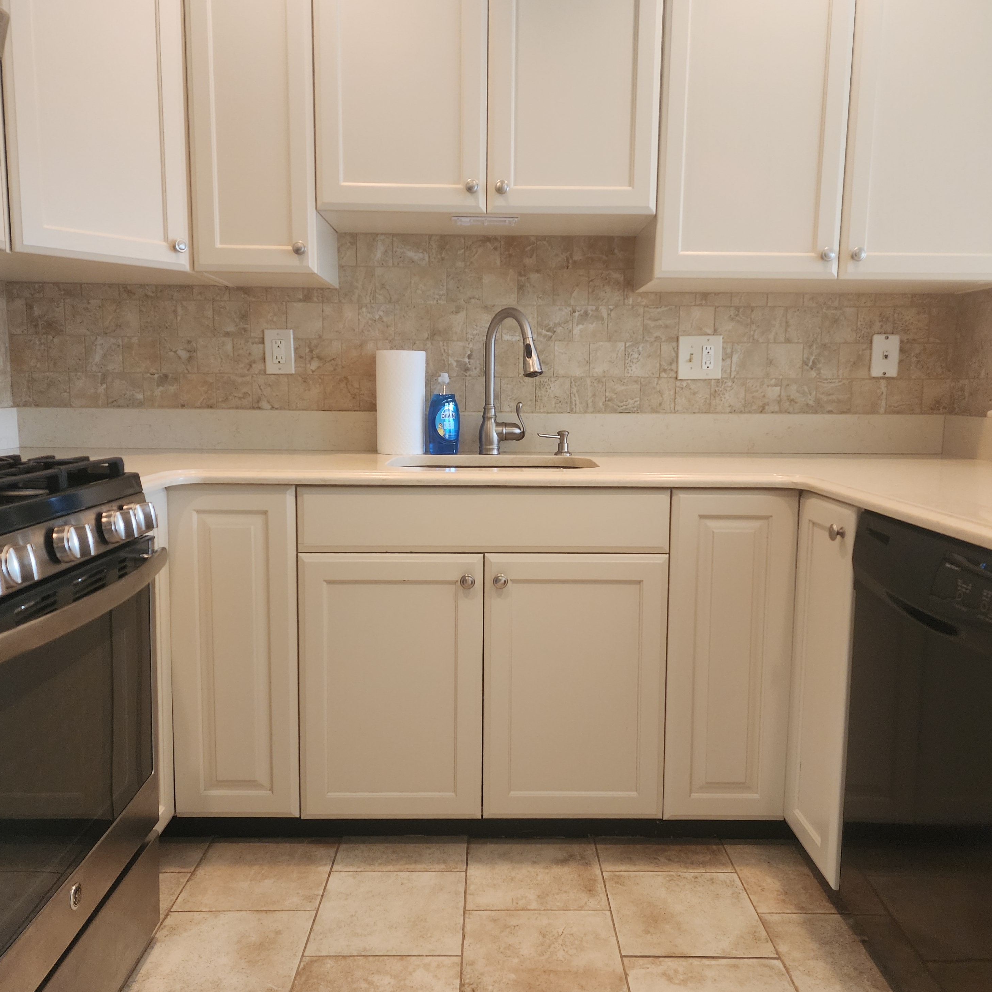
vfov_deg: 57.3
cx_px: 502
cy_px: 490
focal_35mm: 28
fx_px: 908
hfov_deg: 57.3
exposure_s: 1/120
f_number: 1.8
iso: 500
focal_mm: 6.4
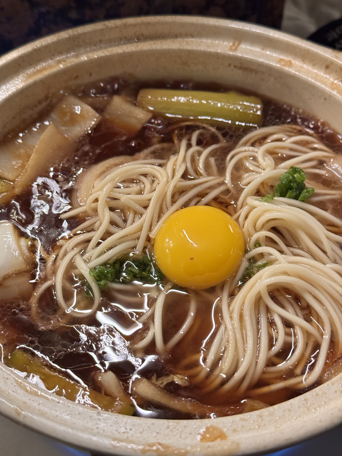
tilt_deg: -49.3
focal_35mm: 48
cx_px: 171
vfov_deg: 39.7
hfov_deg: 30.3
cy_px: 228
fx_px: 632
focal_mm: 6.86
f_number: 1.78
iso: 500
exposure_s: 1/30
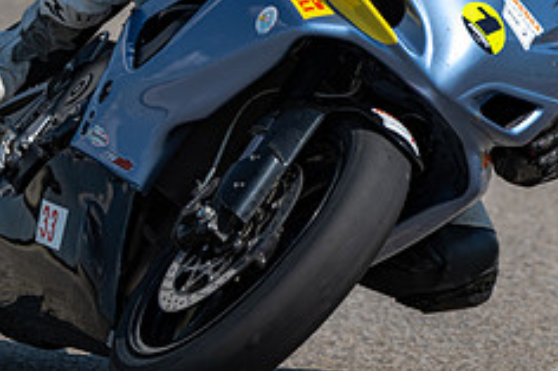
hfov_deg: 2.0
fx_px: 16124
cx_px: 612
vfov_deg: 1.3
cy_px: 73
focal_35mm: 1041
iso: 100
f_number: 6
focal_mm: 330
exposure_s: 1/1250
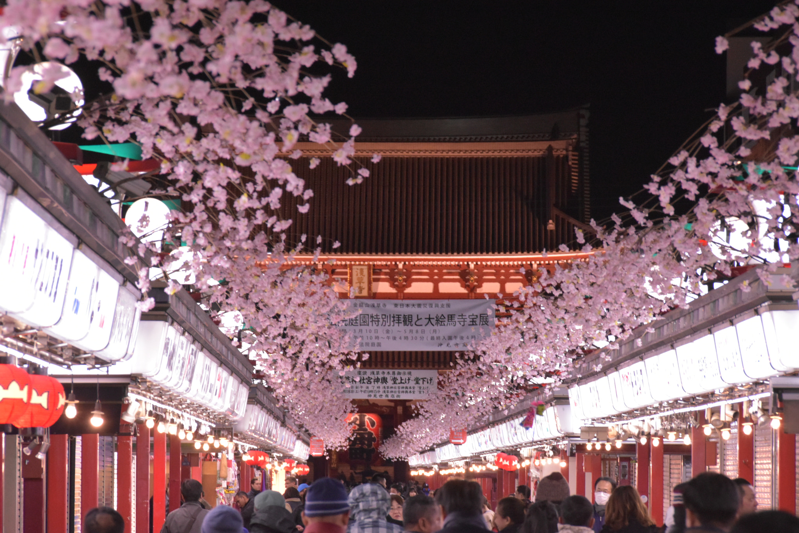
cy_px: 266
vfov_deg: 6.1
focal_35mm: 225
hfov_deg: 9.1
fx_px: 4993
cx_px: 400
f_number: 10
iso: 3200
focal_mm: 150
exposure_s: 1/60
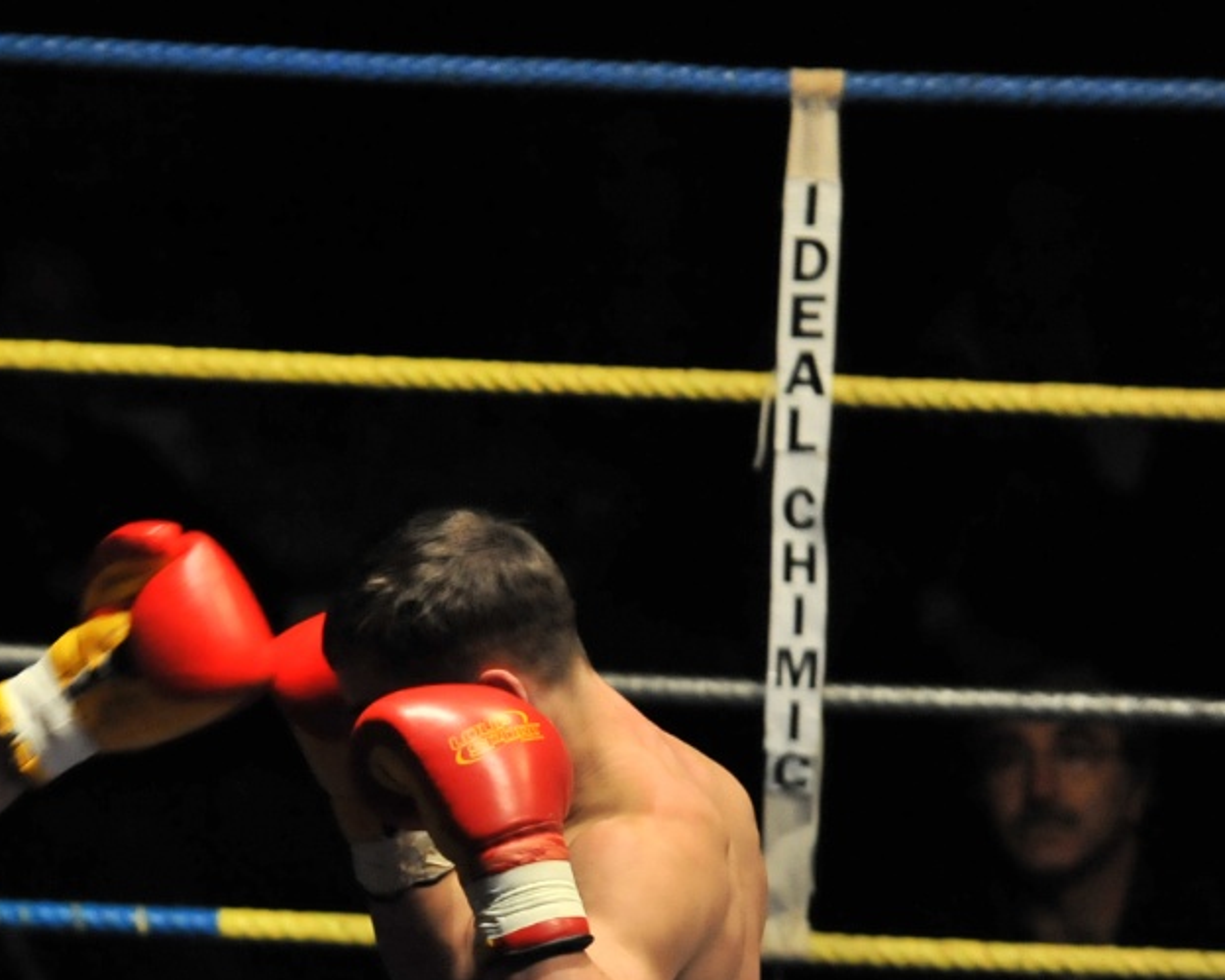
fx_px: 15696
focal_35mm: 433
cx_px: -218
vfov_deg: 3.6
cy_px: 695
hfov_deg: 4.5
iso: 3200
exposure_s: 1/500
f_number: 2.8
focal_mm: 180
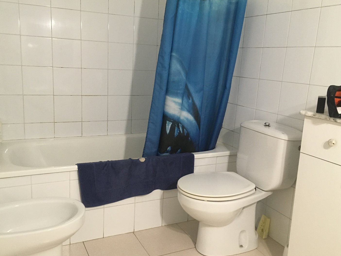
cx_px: 163
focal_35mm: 33
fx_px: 325
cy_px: 129
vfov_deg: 43.0
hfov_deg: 55.3
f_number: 2.2
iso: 250
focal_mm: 4.15
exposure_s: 1/33
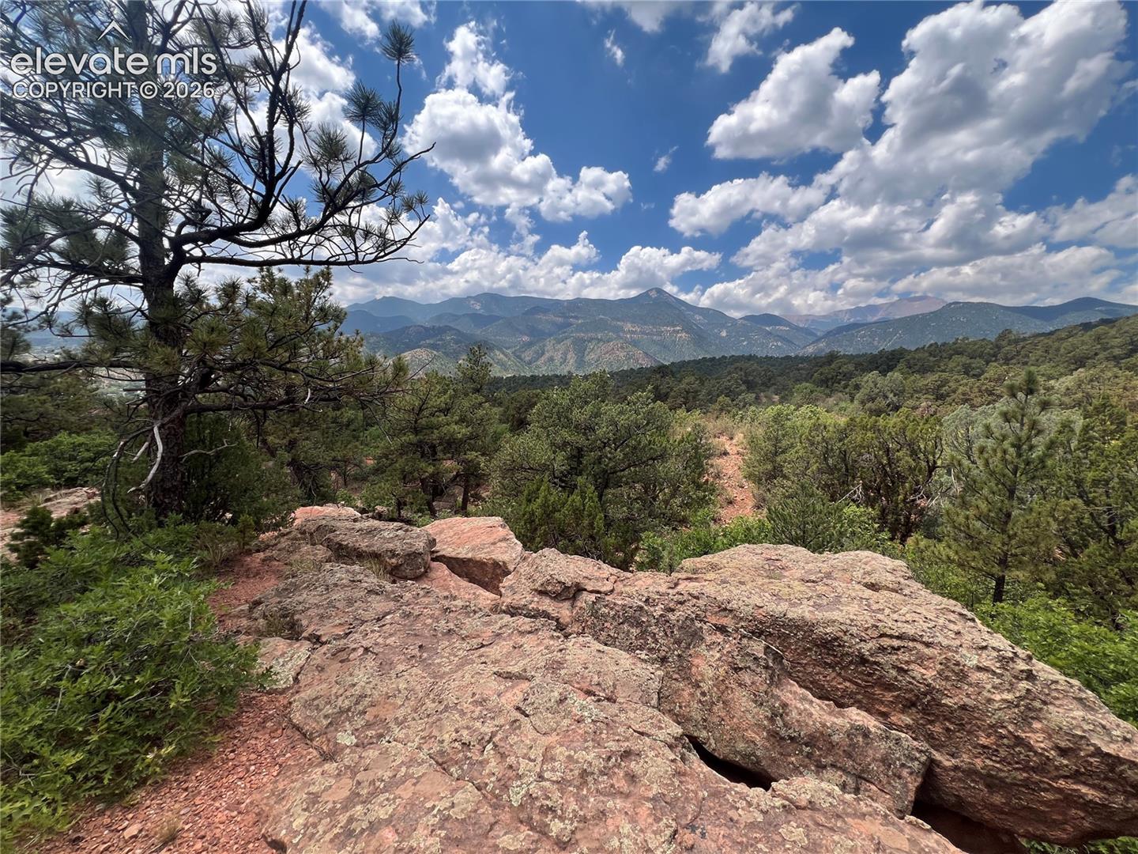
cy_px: 427
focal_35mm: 13
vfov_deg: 89.9
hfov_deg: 106.2
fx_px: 427
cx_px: 569
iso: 32
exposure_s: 1/911
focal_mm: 1.57
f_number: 1.8
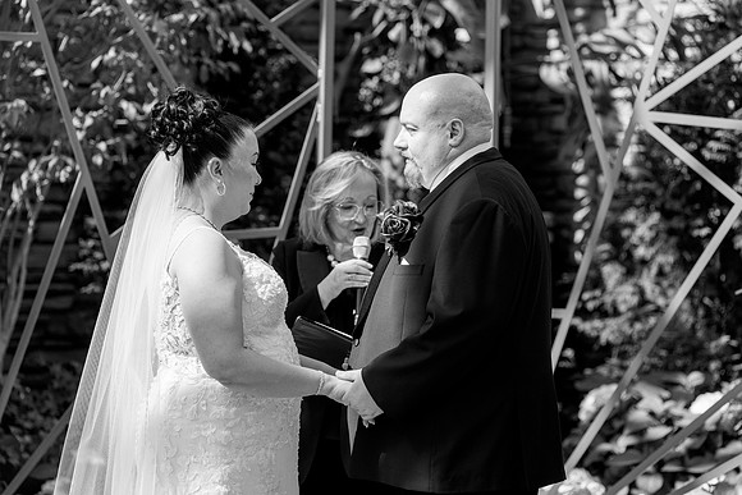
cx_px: 371
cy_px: 248
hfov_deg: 15.0
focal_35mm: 137
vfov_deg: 10.0
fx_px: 2824
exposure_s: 1/3200
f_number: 3.2
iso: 640
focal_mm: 137
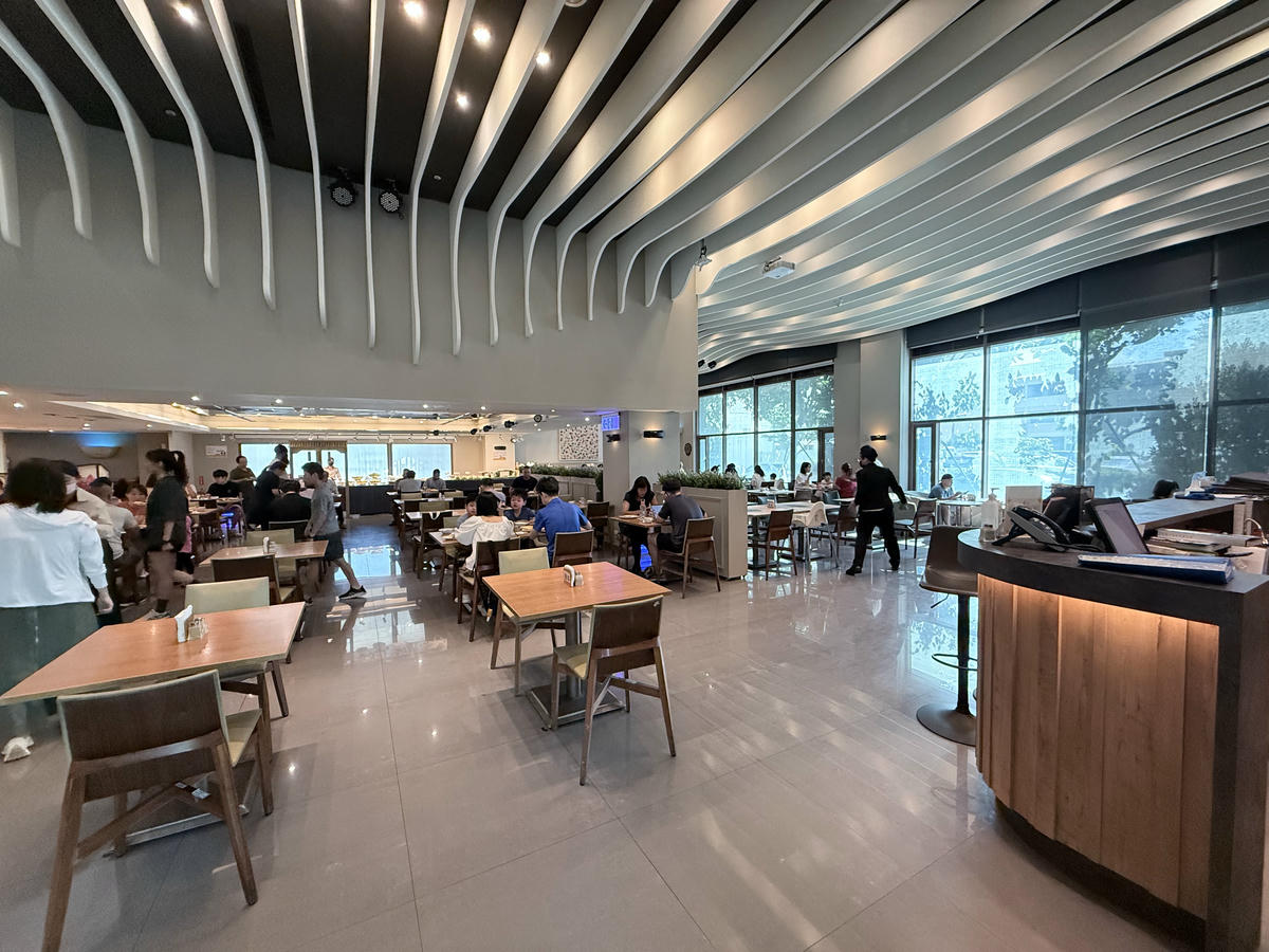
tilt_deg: -2.3
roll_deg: +0.2
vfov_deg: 85.7
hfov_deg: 102.1
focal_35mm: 14
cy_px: 476
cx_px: 634
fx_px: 513
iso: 640
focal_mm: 2.22
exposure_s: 1/120
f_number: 2.2
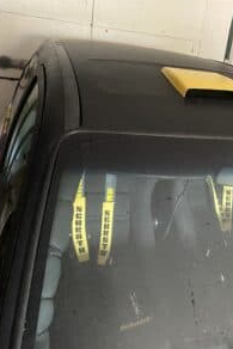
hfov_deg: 34.9
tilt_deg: -23.8
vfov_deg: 51.9
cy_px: 171
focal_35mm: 37
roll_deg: -9.5
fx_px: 359
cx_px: 184
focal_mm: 4.25
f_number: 1.8
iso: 800
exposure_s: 1/30
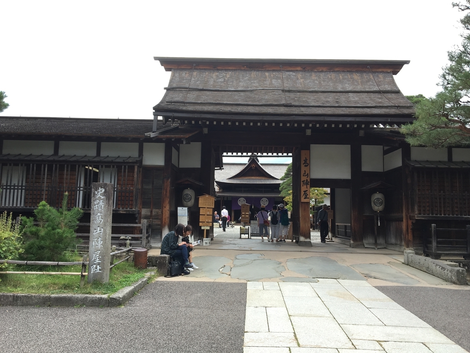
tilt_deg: +6.2
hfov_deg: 61.7
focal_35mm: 29
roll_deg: -1.1
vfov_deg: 48.2
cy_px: 176
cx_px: 235
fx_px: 394
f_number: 2.2
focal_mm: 4.15
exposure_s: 1/271
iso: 25
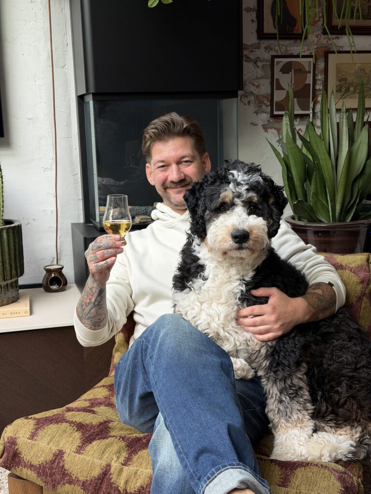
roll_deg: +1.7
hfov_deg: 30.3
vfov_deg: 39.7
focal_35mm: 48
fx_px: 686
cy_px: 247
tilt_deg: -10.8
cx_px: 186
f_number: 1.78
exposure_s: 1/66
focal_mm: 6.76
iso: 100
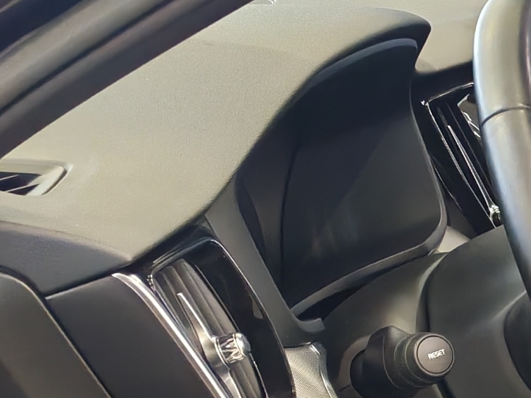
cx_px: 864
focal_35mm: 134
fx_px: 2056
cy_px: 436
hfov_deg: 13.6
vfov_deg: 10.9
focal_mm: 6.12
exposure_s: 1/100
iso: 819
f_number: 1.9
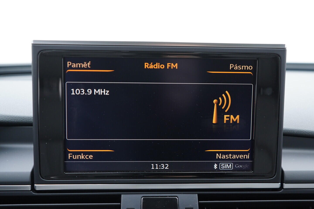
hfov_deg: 53.1
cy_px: 104
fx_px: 314
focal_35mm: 36
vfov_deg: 36.9
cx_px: 157
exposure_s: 1/40
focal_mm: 24
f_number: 2.8
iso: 320
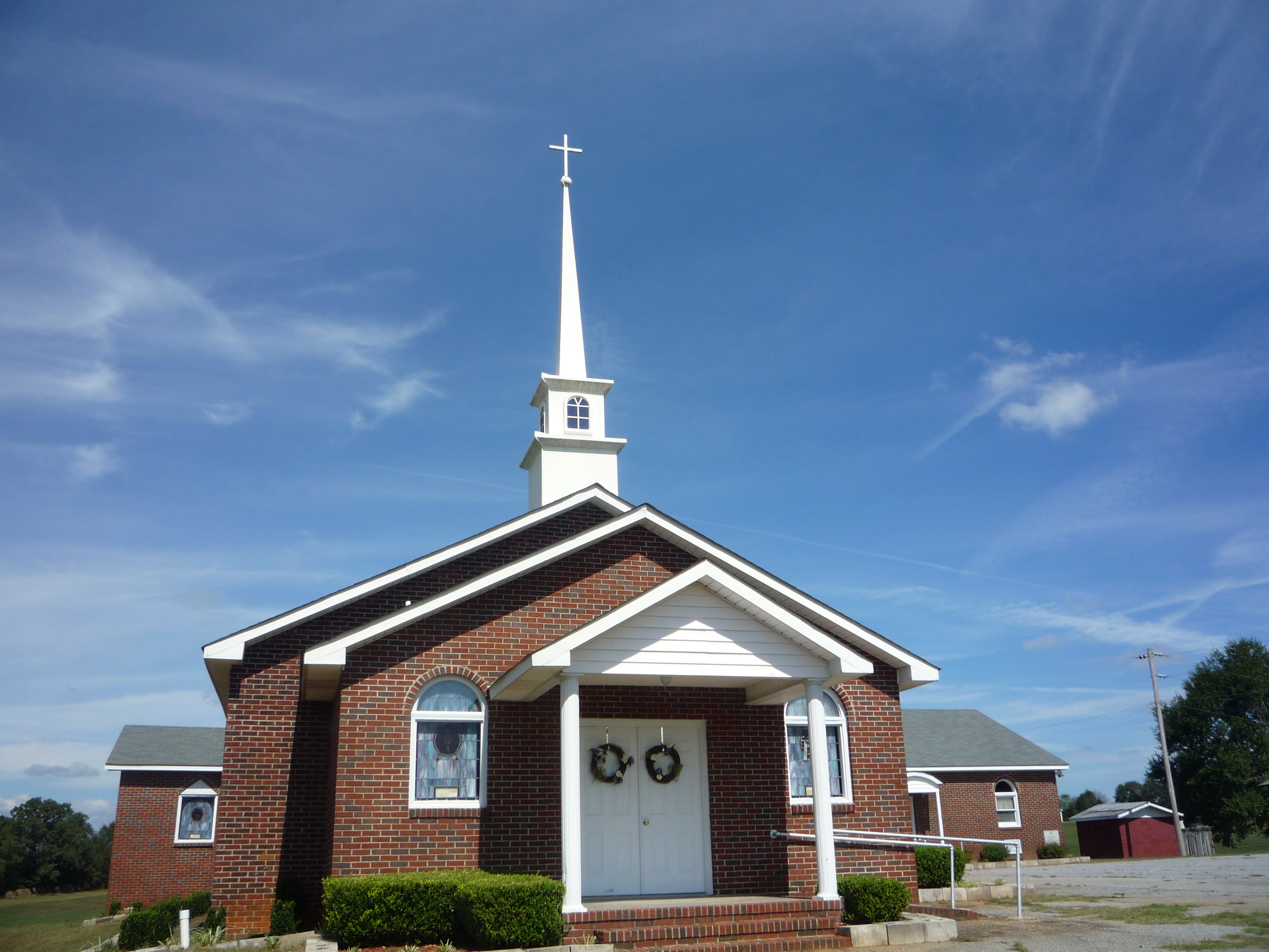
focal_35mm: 30
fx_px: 1100
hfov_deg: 60.0
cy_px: 476
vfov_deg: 46.8
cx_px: 634
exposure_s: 1/500
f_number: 5.6
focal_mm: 5.2
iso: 100
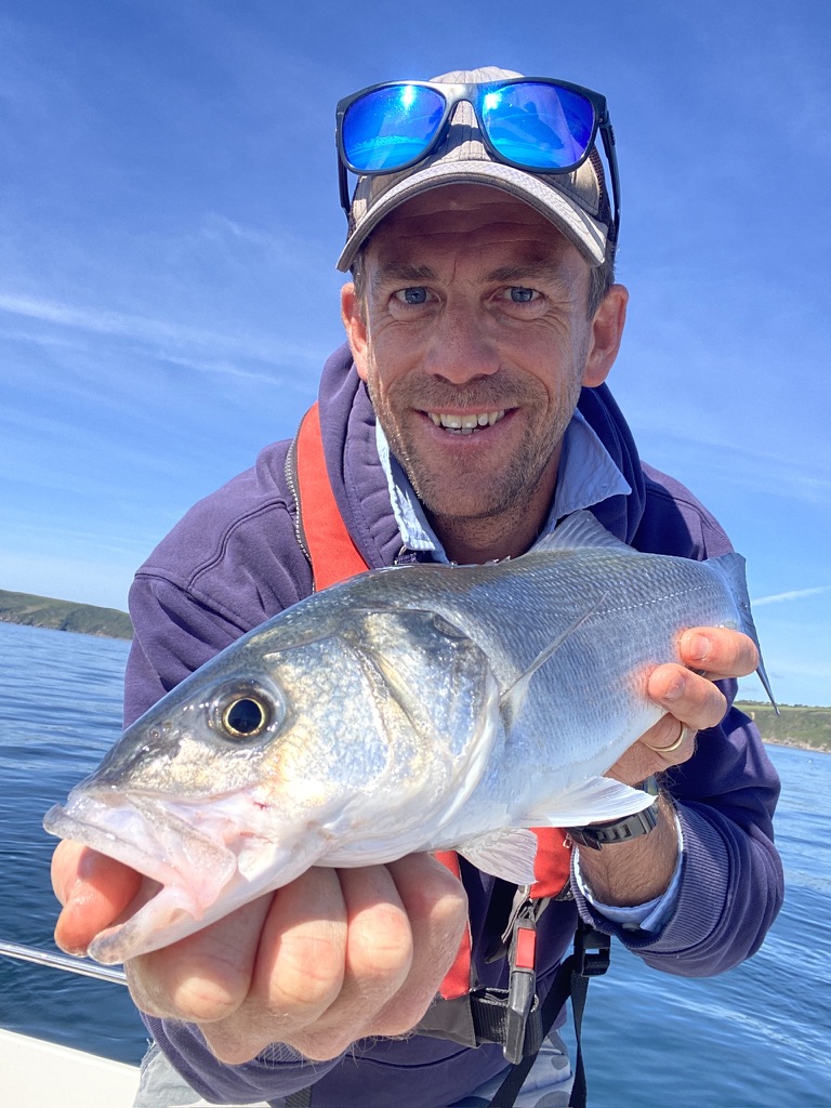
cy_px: 554
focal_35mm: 30
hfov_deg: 46.8
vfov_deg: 60.0
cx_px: 416
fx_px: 960
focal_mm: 2.71
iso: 25
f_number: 2.2
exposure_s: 1/389
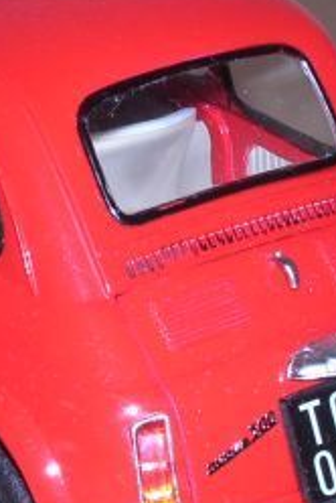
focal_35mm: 193
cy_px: 296
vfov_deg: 10.6
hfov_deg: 7.1
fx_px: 2694
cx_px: 8
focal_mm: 10.9
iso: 100
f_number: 7.5
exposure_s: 1/60.1
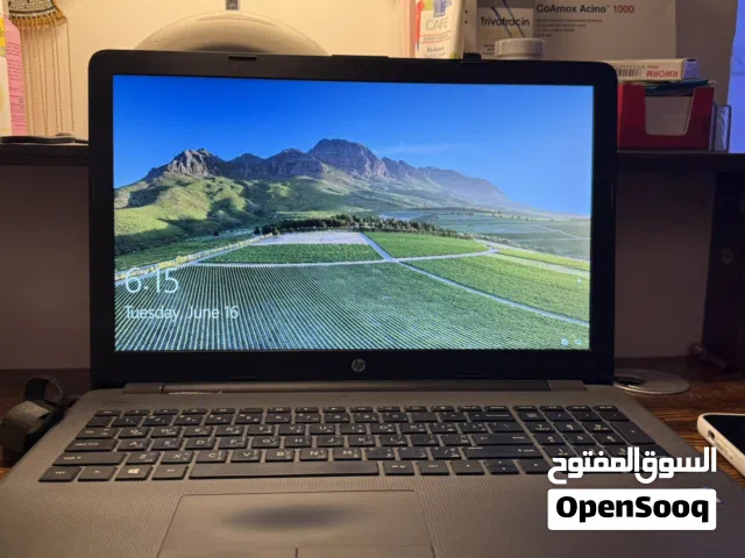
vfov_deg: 56.8
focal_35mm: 24
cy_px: 279
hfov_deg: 71.6
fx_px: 517
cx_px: 372
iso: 160
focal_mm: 6.76
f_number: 1.78
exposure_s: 1/50
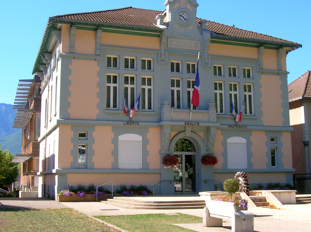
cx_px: 159
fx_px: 422
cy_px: 91
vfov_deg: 30.7
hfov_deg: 40.5
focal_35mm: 47
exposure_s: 1/173
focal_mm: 6.4
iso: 50
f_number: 5
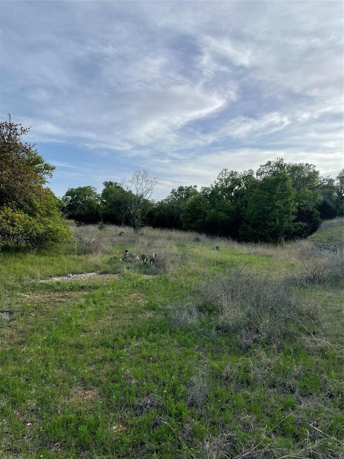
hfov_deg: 53.1
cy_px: 230
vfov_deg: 67.3
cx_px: 172
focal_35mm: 26
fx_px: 345
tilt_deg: +0.6
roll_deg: -0.7
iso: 32
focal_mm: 4.2
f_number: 1.6
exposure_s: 1/1916
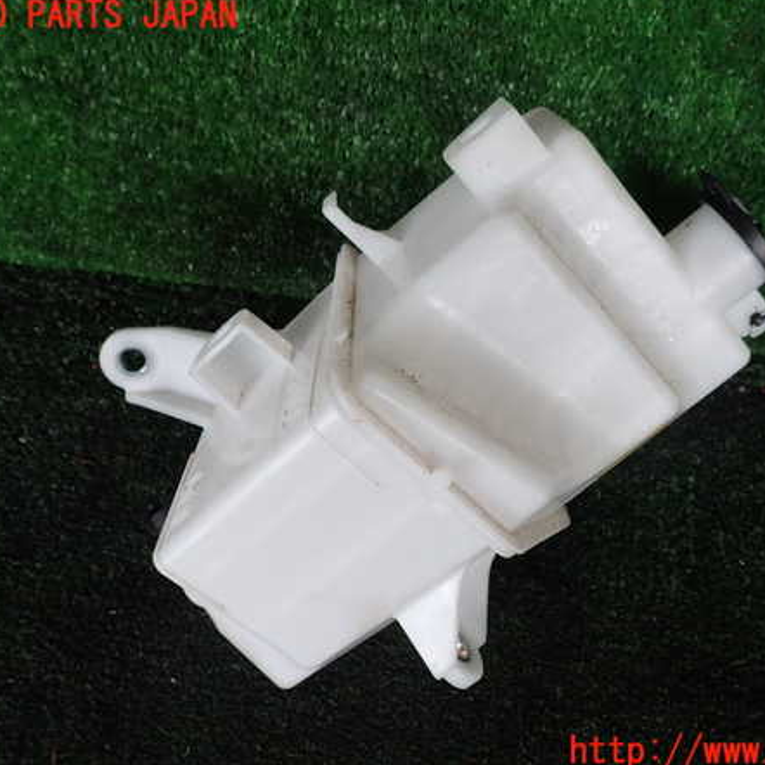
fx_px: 750
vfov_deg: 54.0
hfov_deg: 53.8
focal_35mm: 30
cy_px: 384
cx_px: 441
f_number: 2.8
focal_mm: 4.5
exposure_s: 1/100
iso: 100
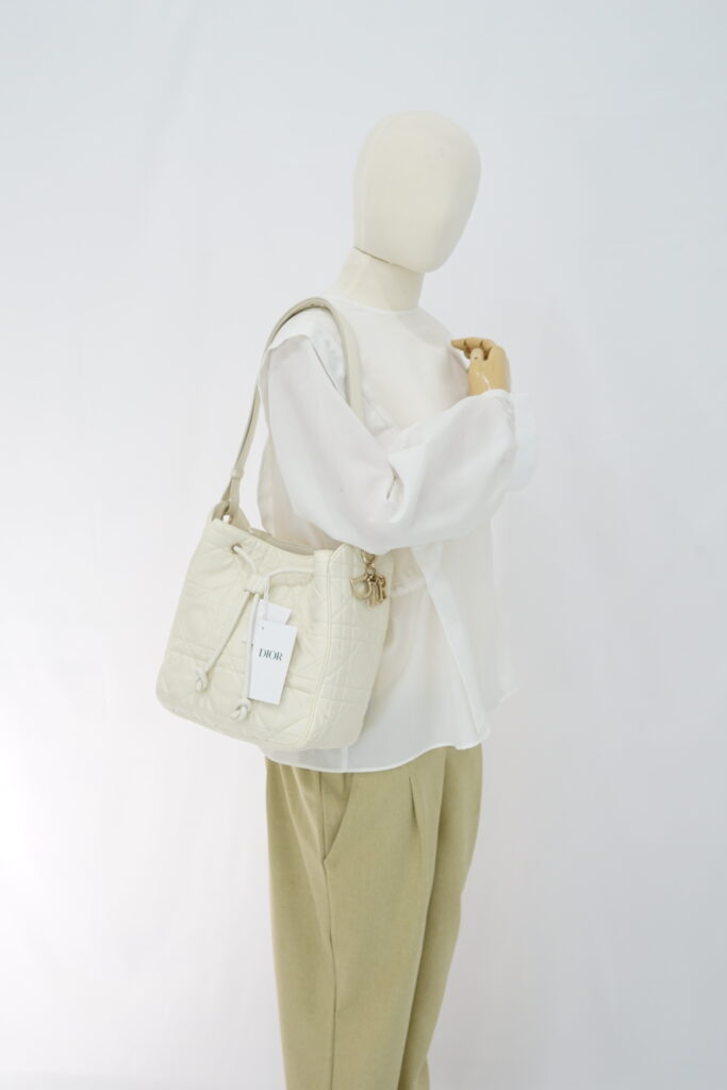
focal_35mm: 50
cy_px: 545
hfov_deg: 27.0
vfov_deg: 39.6
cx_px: 364
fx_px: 1514
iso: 640
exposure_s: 1/13
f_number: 6.3
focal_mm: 50
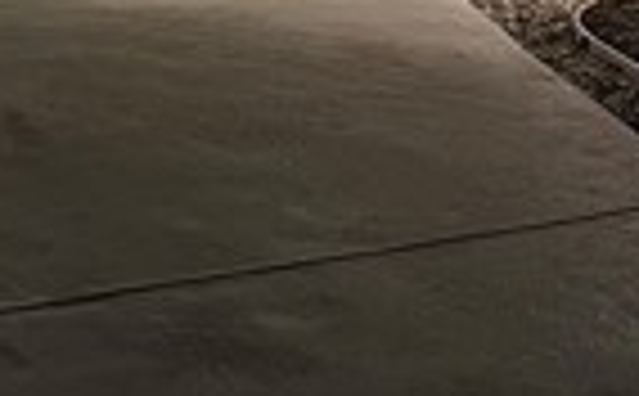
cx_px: -198
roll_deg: -1.4
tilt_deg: -0.6
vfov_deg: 10.8
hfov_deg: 17.1
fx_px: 1998
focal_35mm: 115
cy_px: -225
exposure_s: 1/40
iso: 640
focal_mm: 6.86
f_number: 1.78
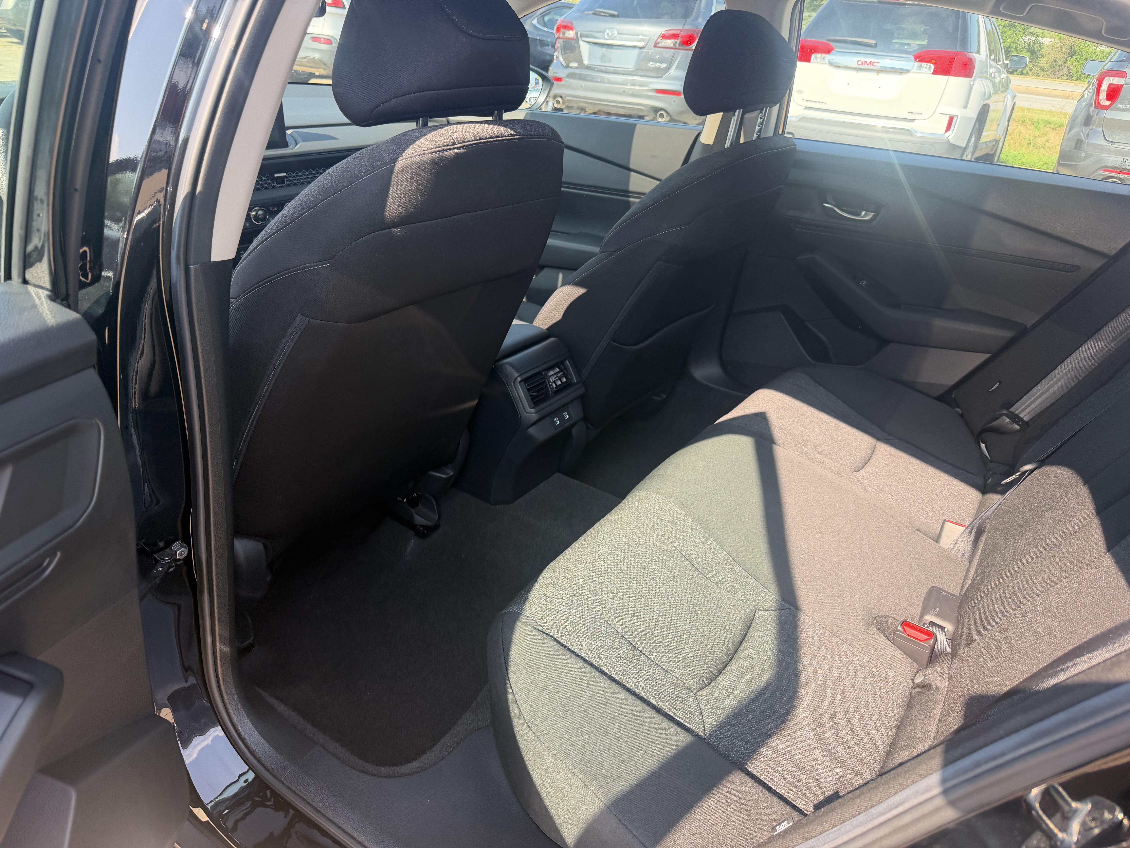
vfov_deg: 56.8
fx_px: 783
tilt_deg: -27.3
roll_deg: -5.9
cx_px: 565
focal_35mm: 24
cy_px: 424
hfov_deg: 71.6
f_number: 1.78
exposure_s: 1/412
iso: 100
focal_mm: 6.76
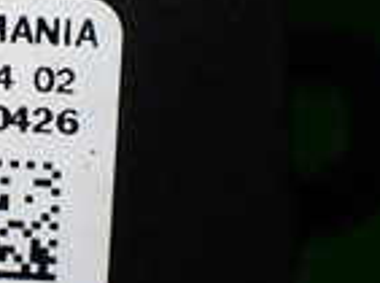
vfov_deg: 11.5
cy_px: 111
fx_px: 1402
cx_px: -110
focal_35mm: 128
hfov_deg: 14.8
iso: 100
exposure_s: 1/160
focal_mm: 5.4
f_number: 2.3
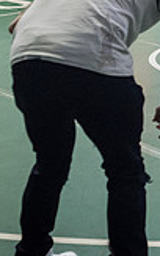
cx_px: 409
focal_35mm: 128
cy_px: 40
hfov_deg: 9.0
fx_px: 892
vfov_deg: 16.2
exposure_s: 1/400
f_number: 3.2
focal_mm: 35
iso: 8000
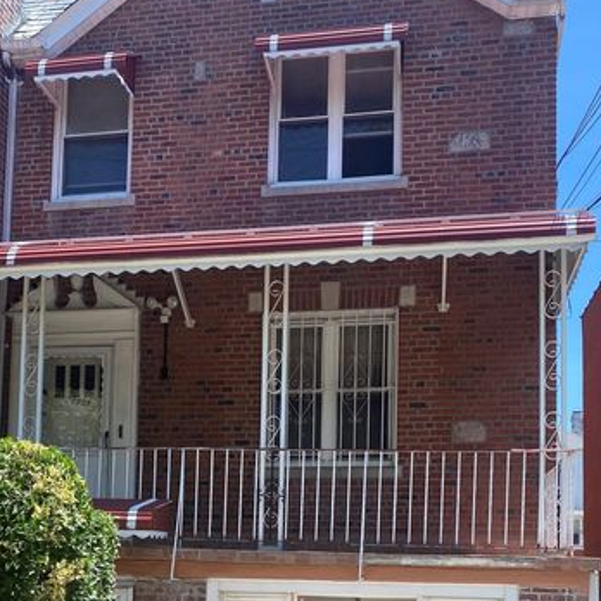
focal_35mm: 44
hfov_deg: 38.3
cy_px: 526
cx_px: 263
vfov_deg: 36.3
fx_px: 864
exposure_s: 1/1330
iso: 32
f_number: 1.8
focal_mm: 4.25
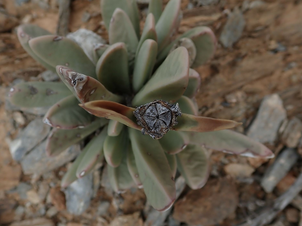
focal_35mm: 32
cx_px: 157
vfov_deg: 44.1
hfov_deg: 56.8
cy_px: 118
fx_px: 279
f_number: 3.2
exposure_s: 1/800
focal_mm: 5.5
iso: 100
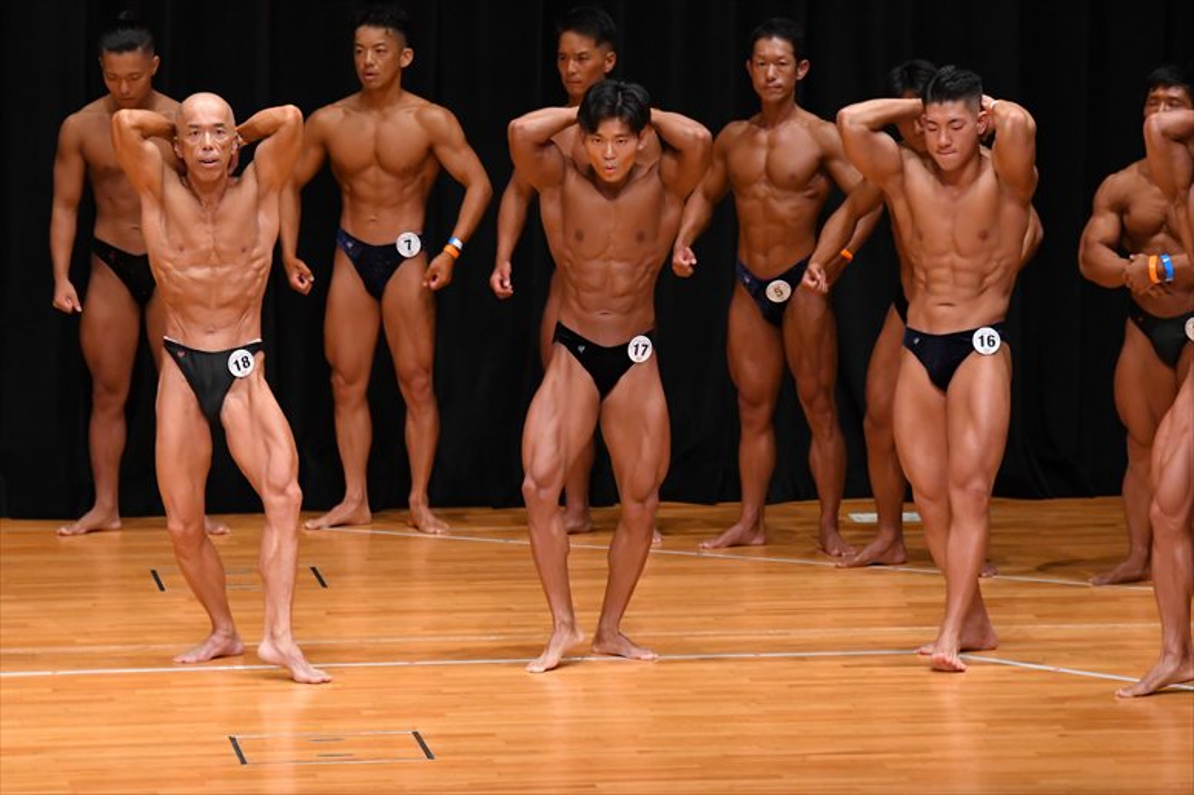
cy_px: 398
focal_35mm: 255
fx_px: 8453
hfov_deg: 8.1
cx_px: 597
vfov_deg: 5.4
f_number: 5.6
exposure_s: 1/400
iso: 4000
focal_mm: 170
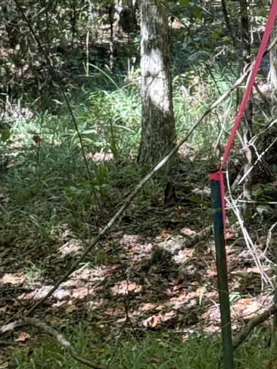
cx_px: 327
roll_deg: +2.3
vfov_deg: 11.8
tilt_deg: -4.8
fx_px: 1770
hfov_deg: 8.8
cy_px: -8
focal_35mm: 166
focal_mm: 6.76
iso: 100
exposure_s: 1/69
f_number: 1.78
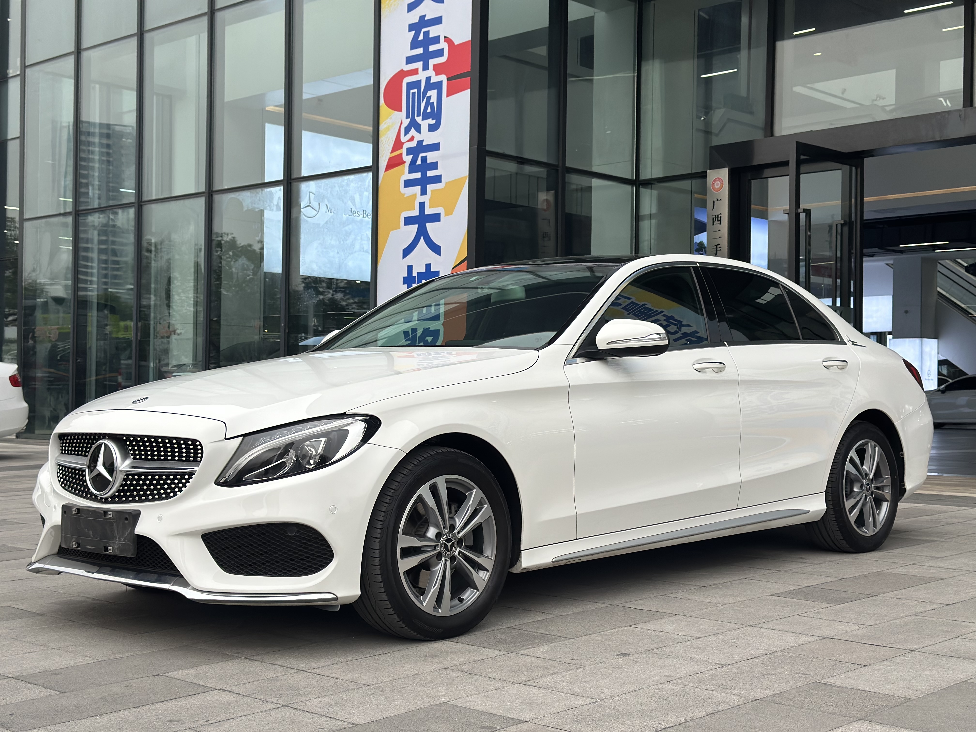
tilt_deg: +0.8
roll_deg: -0.9
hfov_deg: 39.7
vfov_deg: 30.3
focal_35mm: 48
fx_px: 1353
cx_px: 488
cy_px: 366
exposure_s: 1/456
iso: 80
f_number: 1.78
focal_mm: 6.86
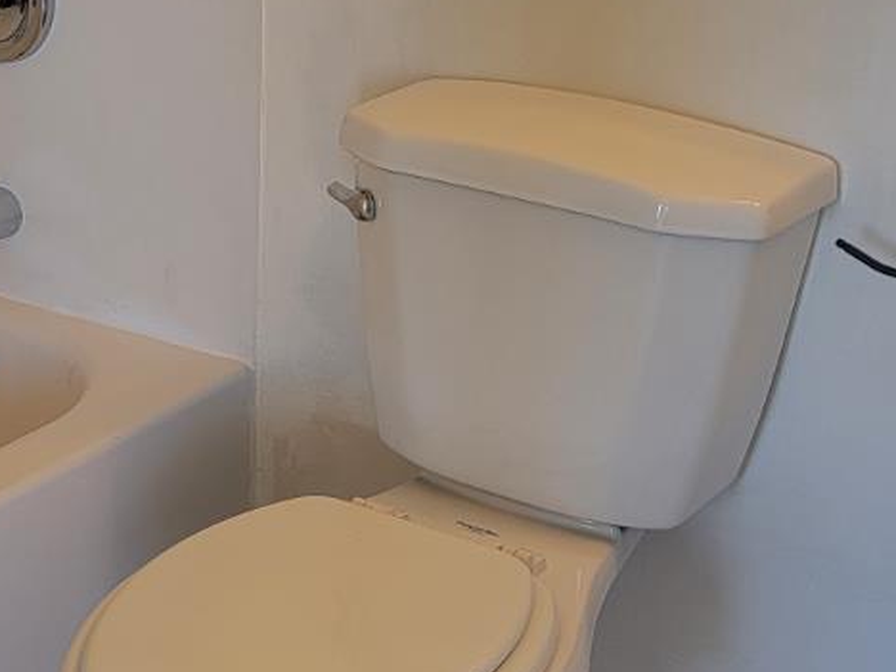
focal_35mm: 77
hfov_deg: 25.2
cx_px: 281
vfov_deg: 19.0
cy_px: 196
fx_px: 1993
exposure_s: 1/120
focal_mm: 6.7
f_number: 1.8
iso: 80
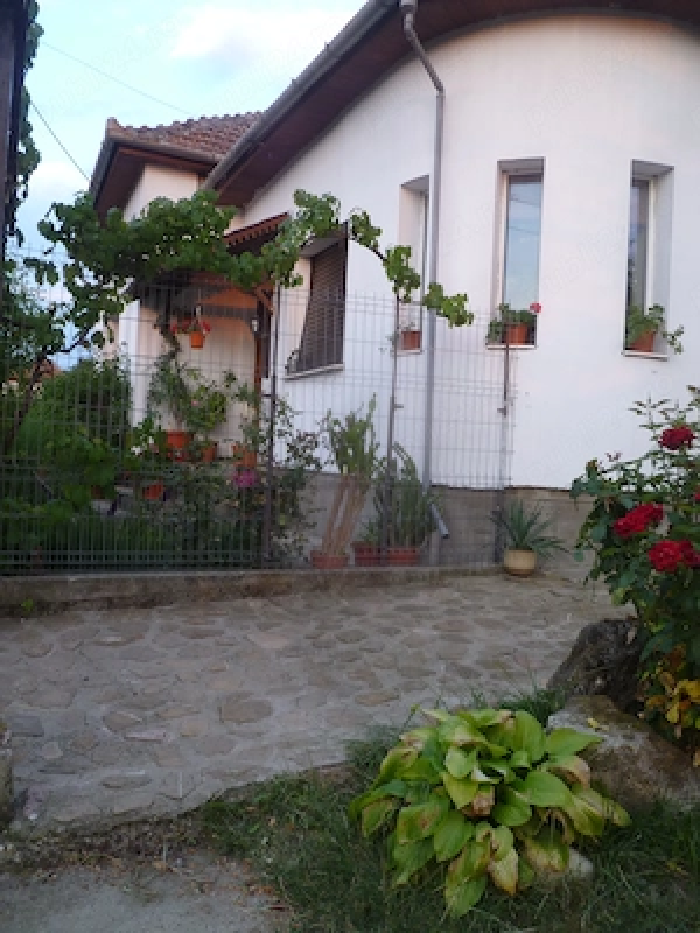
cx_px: 350
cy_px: 466
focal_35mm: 28
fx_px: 755
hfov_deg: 49.7
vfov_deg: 63.4
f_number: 3.3
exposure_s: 1/30
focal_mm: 5
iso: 125
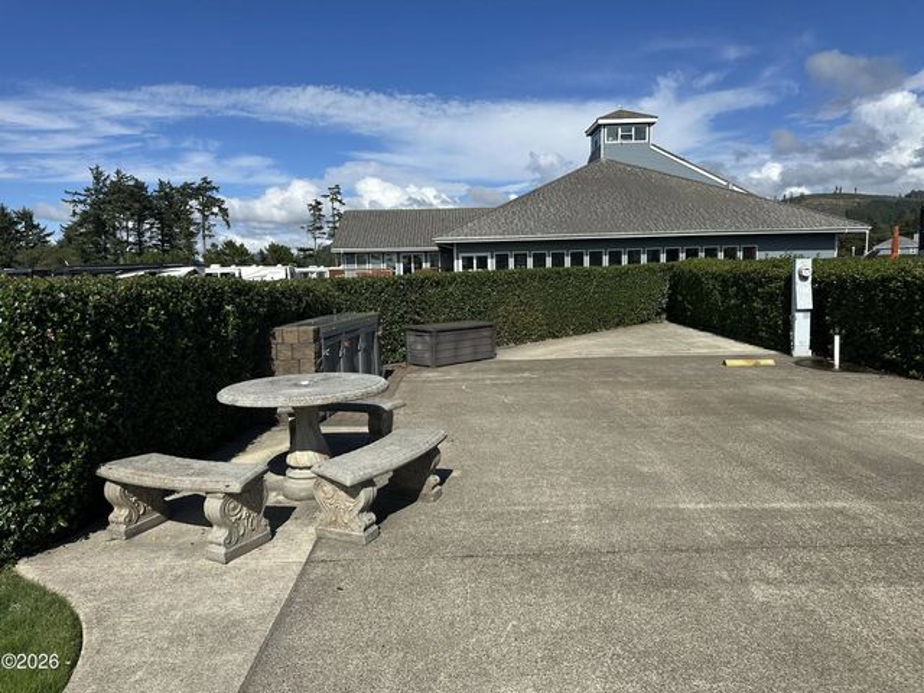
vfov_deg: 56.8
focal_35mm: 24
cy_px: 346
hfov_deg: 71.6
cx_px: 462
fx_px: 641
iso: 80
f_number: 1.78
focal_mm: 6.86
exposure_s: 1/7042
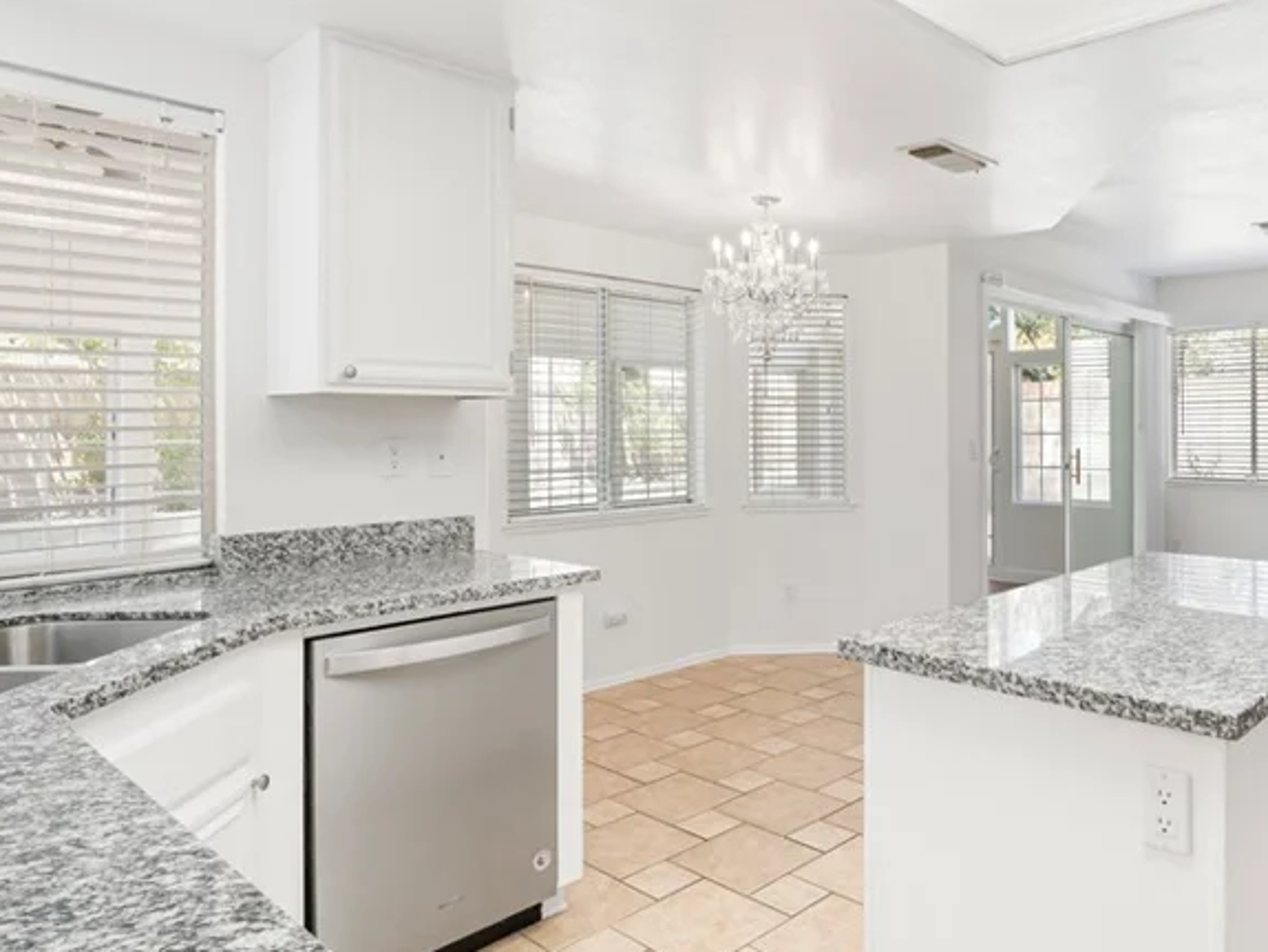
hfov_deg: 70.0
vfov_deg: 56.8
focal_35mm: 24
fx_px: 879
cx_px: 820
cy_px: 456
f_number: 9
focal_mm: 14
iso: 100
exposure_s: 1/3
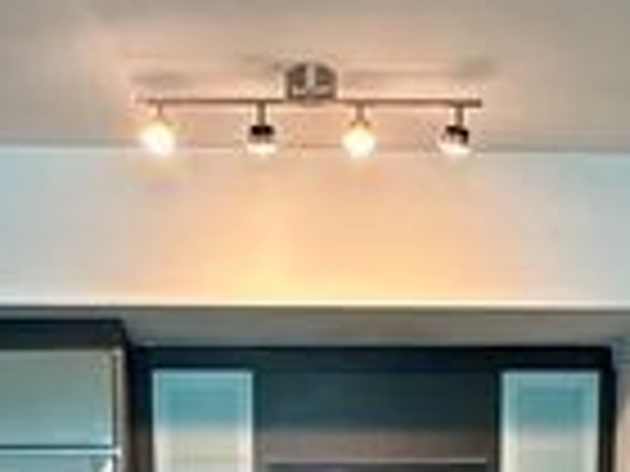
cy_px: 769
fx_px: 1165
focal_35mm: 64
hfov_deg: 30.3
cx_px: 306
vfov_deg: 19.1
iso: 160
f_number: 2.2
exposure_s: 1/120
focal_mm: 2.22
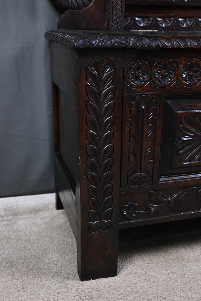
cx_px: 100
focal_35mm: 41
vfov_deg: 47.4
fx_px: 343
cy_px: 150
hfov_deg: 32.7
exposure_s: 1/60
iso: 5000
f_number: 6.3
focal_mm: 41
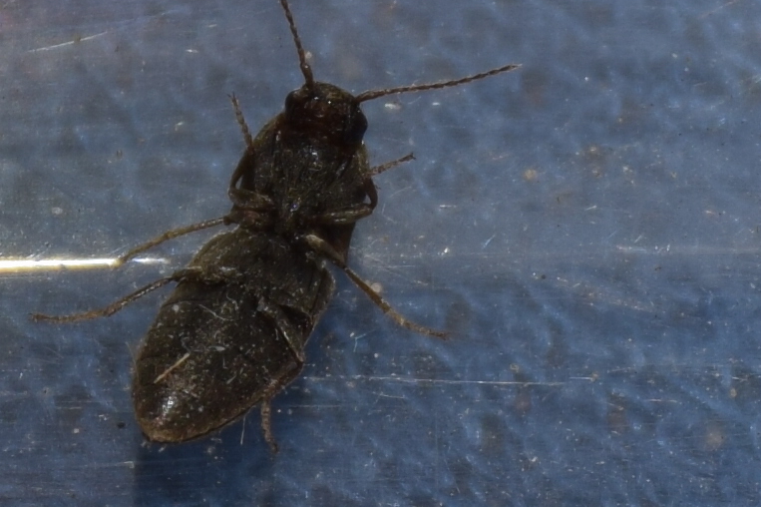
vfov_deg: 6.3
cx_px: 295
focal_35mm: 219
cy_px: 288
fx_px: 4627
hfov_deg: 9.4
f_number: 8
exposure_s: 1/60
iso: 100
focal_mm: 116
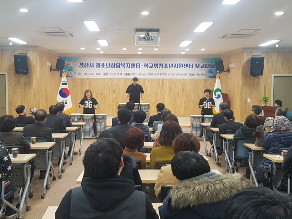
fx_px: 219
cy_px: 110
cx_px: 146
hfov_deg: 67.3
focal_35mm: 26
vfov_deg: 53.0
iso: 160
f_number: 1.7
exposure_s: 1/60
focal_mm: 4.2
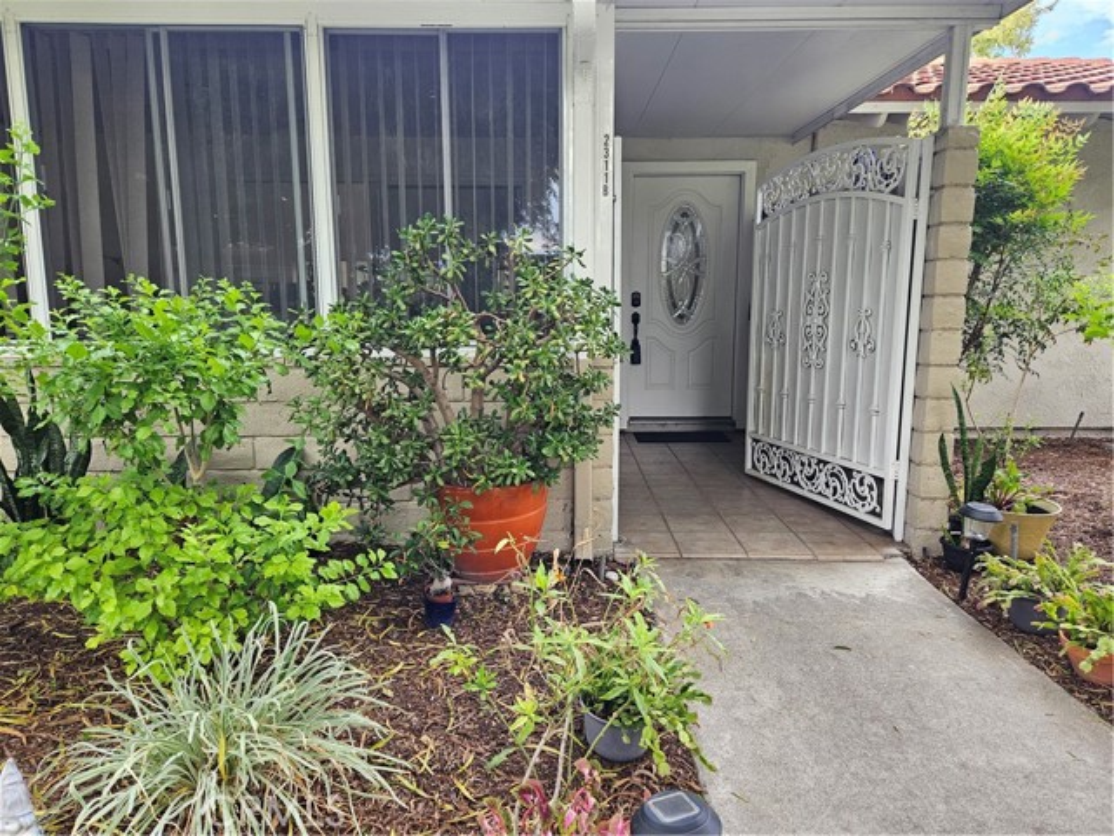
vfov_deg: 58.9
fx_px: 740
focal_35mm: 23
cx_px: 557
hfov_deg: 73.9
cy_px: 418
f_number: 1.8
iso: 100
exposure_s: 1/180
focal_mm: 5.4
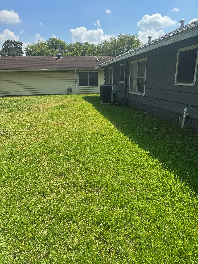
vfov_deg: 71.6
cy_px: 132
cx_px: 99
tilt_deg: -16.0
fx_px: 183
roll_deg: +2.3
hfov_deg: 56.8
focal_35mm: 24
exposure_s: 1/2710
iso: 80
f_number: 1.78
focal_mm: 6.76
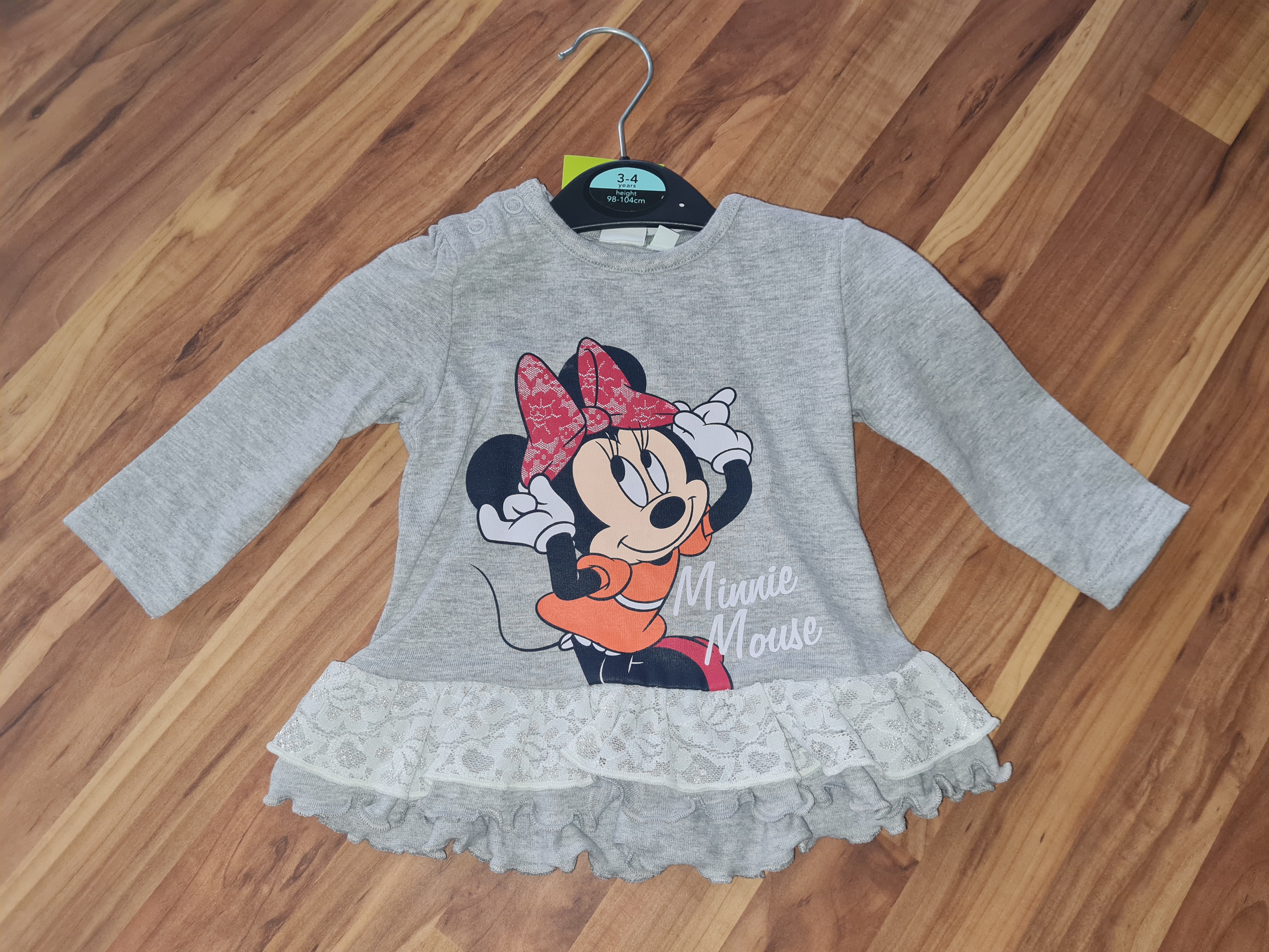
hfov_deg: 67.3
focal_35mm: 26
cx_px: 634
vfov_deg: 53.1
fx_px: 953
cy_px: 476
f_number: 1.8
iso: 250
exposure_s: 1/100
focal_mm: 5.4
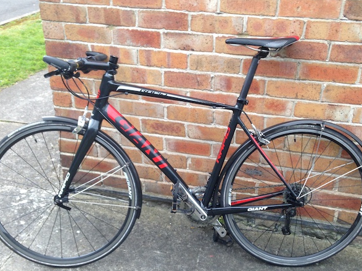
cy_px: 153
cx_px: 191
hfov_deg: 42.1
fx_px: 470
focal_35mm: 45
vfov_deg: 32.1
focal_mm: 4.12
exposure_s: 1/24
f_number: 2.4
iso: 50
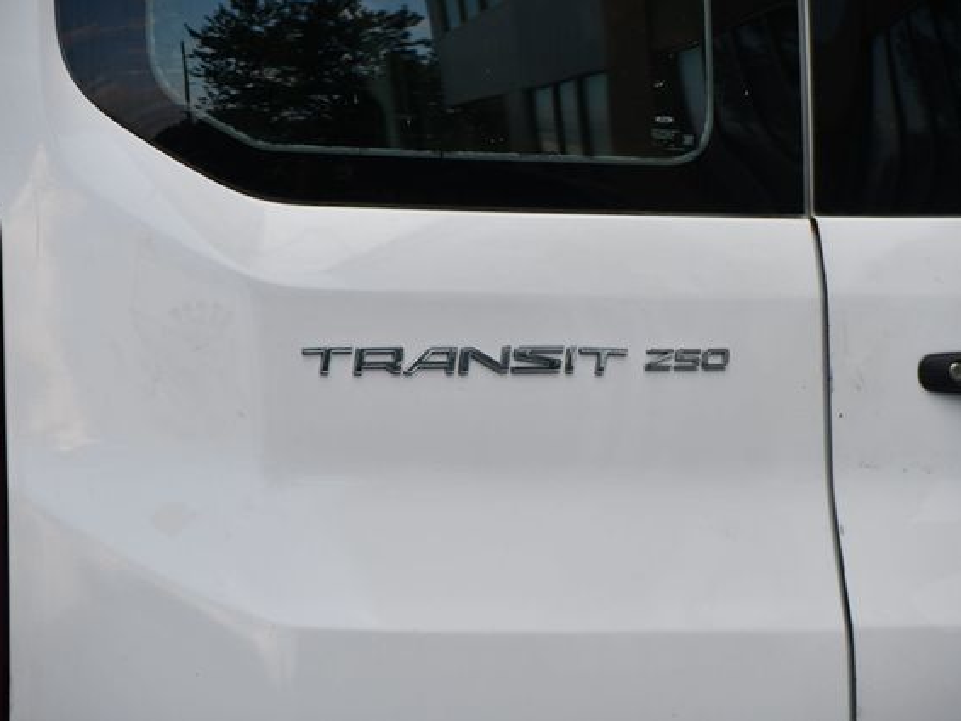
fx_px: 6109
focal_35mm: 220
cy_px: 360
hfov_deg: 9.0
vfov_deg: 6.8
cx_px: 509
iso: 220
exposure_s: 1/250
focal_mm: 135
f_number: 5.6
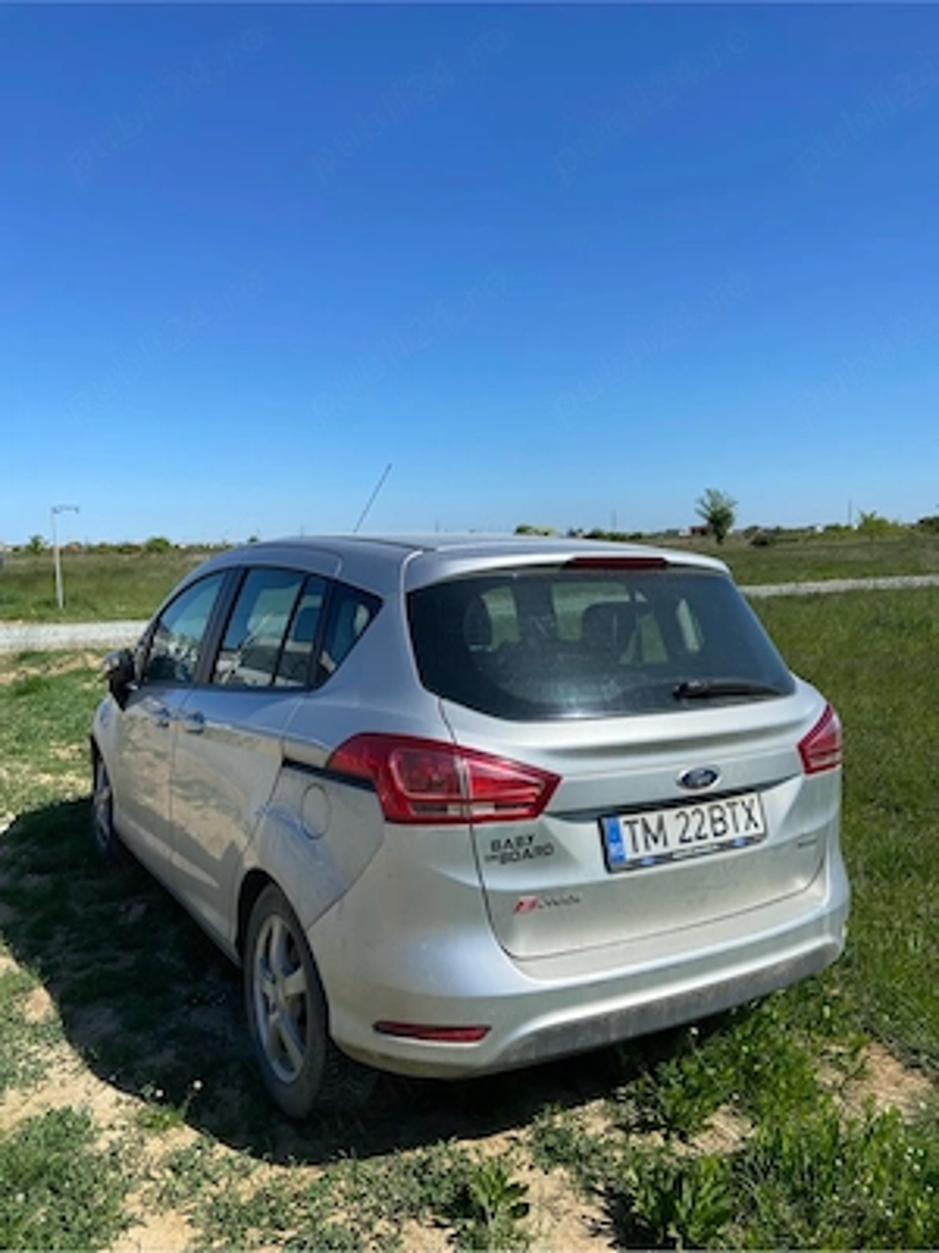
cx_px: 470
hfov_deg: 53.1
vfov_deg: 67.3
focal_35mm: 26
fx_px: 940
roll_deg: +1.0
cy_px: 626
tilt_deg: -5.6
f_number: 1.8
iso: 32
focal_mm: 4.25
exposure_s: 1/3497
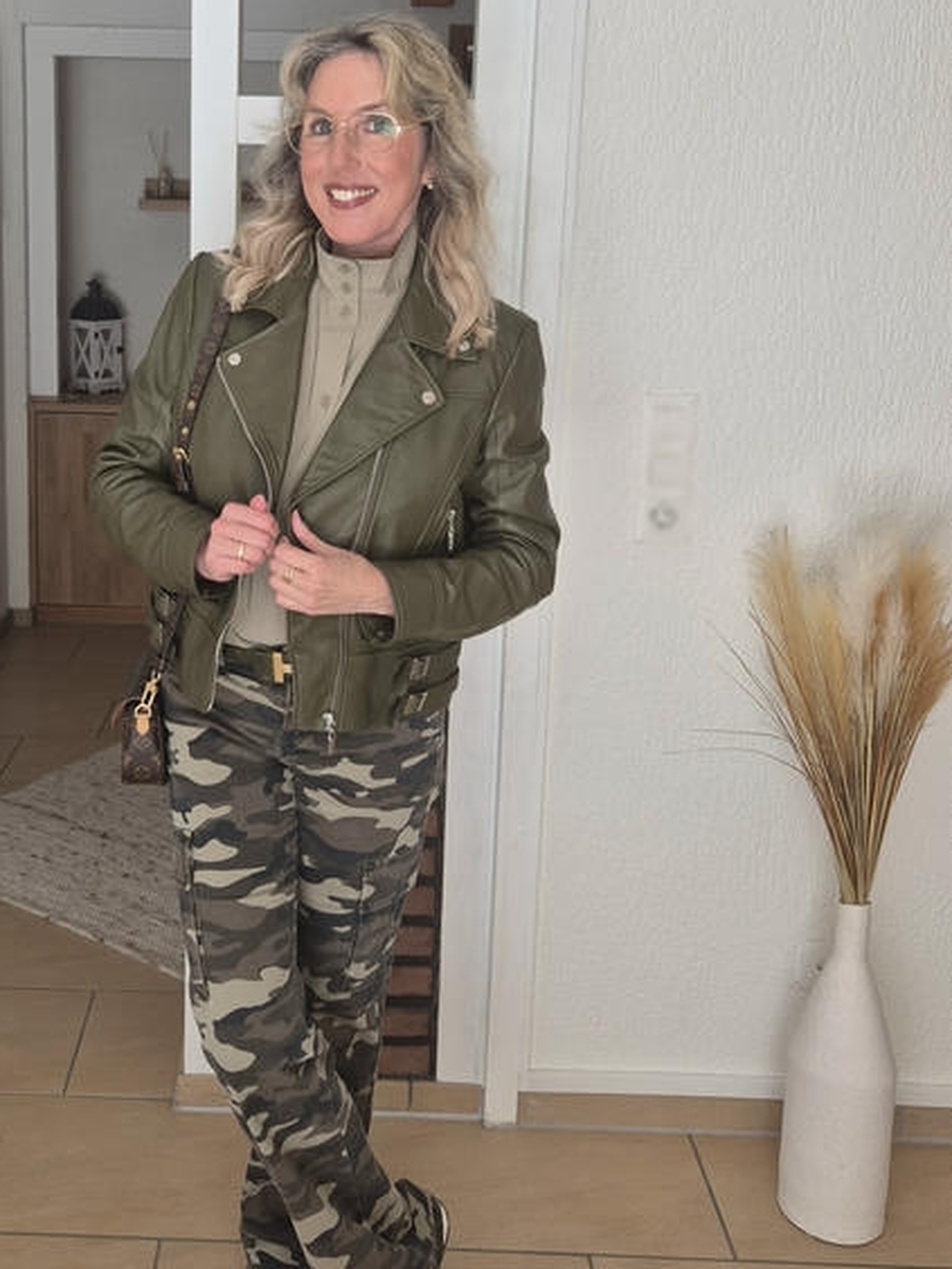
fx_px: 1137
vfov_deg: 58.4
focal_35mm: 31
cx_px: 313
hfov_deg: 44.7
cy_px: 630
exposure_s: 1/100
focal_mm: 5.4
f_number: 1.8
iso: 50
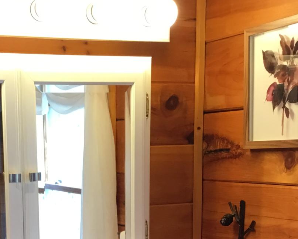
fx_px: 662
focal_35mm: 75
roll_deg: +0.9
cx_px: 61
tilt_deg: -11.7
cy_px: 278
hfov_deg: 25.0
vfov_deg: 19.4
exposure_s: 1/30
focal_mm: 3.3
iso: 64
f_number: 2.4
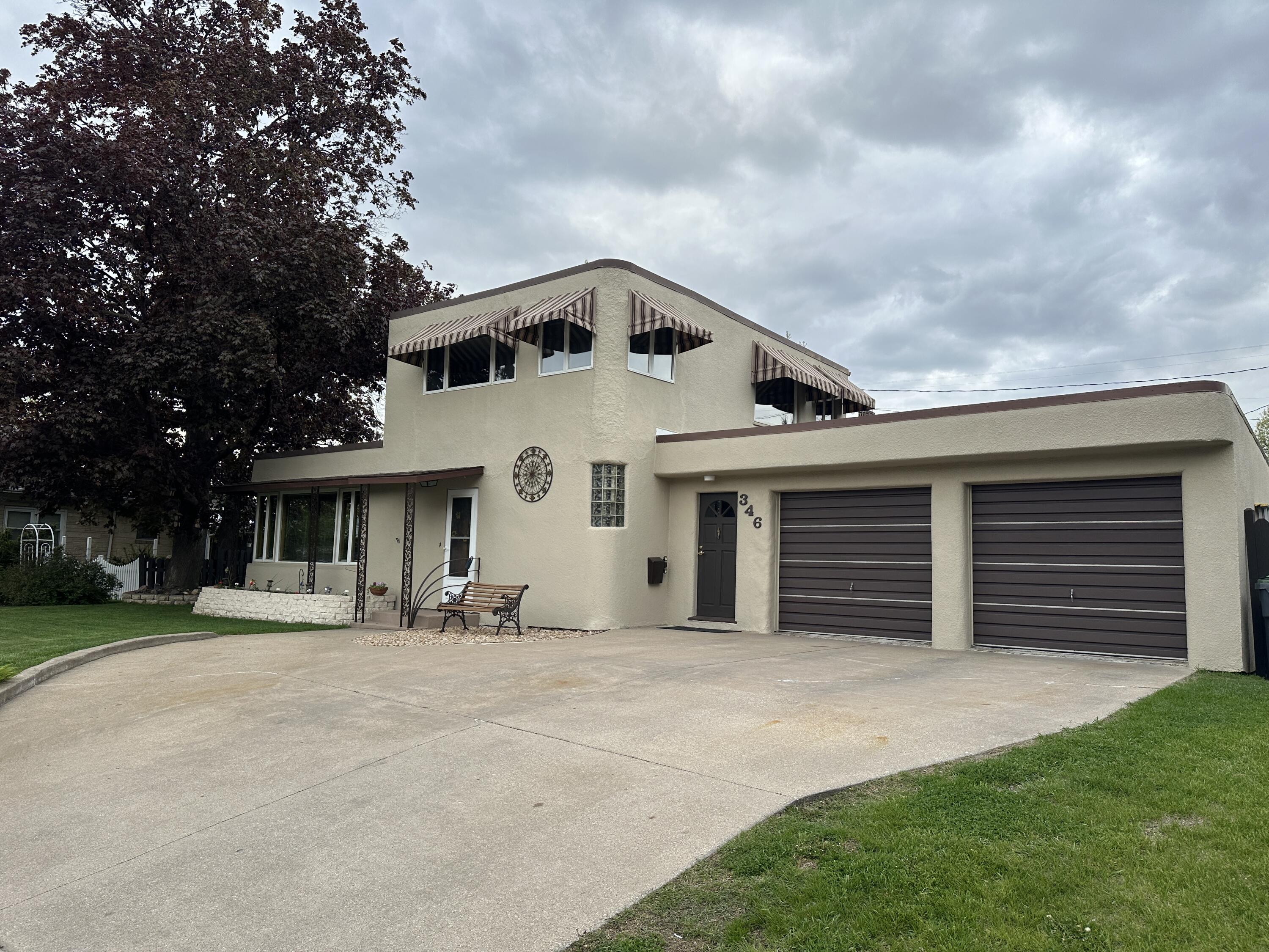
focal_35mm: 24
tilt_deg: +5.7
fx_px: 880
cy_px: 476
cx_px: 634
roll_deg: -1.3
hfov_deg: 71.6
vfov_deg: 56.8
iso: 80
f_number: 1.78
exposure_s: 1/1062
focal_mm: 6.86
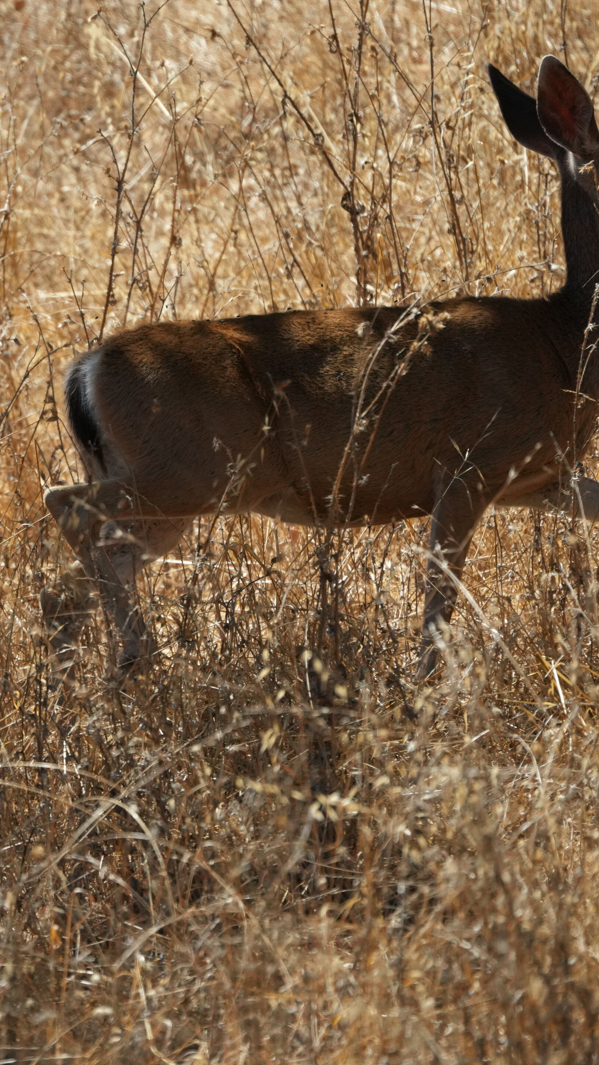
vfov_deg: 3.4
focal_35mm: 629
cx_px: -27
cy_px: 532
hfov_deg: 1.9
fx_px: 17760
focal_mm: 400
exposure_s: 1/2000
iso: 1000
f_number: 6.3
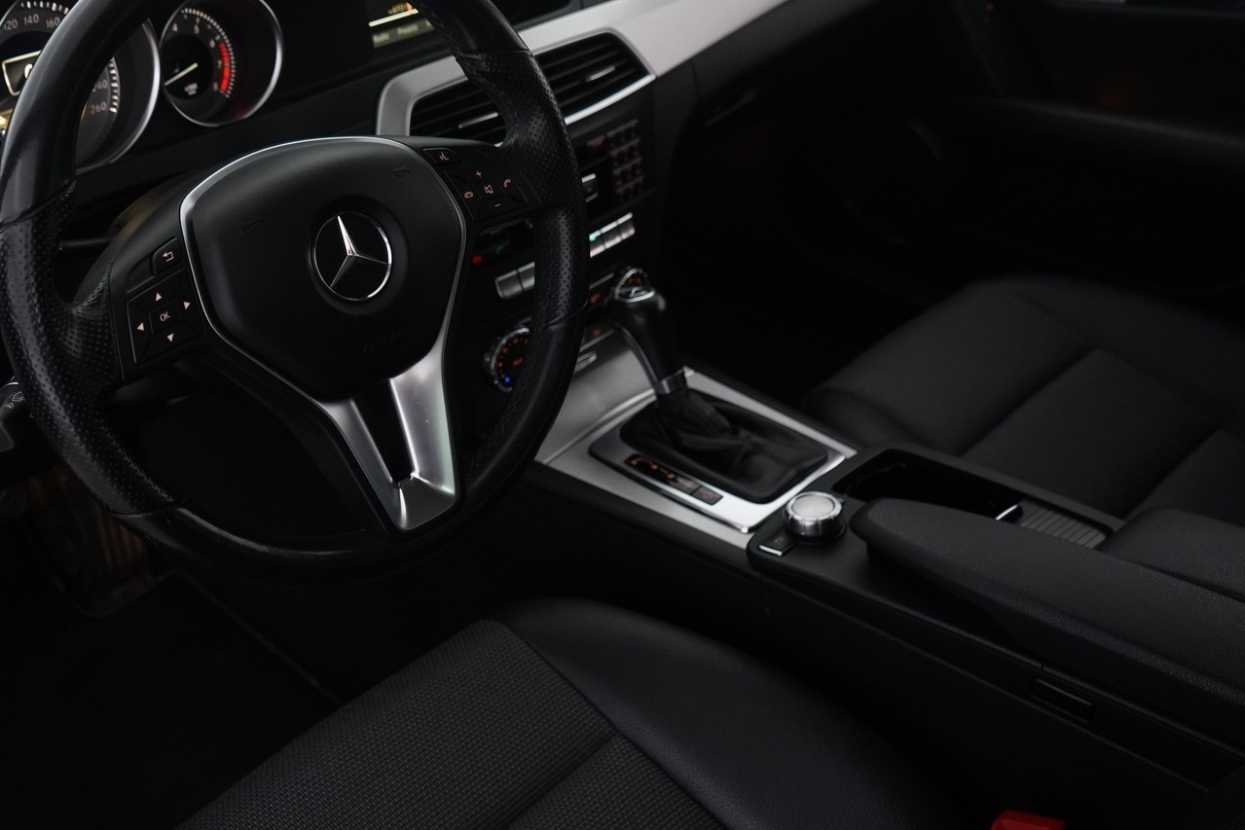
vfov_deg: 35.0
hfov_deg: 50.1
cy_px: 358
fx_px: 1314
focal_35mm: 38
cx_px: 460
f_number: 4.5
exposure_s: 1/80
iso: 4000
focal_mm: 30
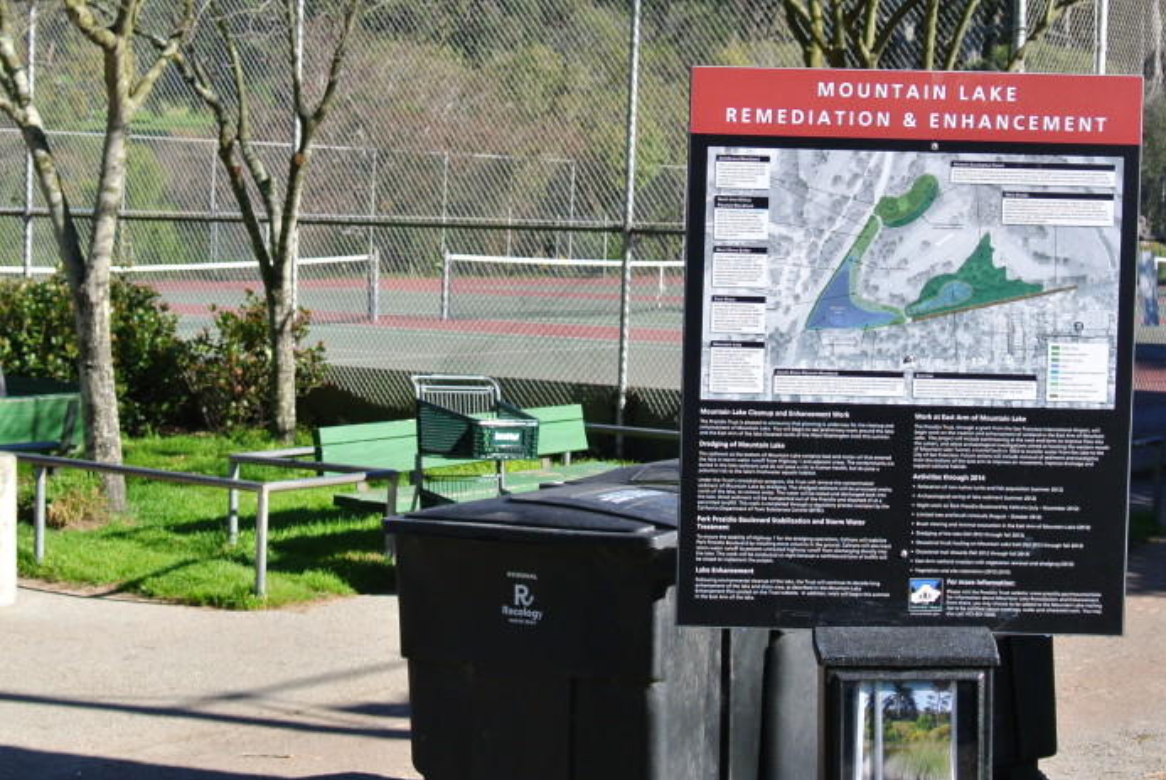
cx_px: 512
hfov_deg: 26.3
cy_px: 321
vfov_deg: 17.7
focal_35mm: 77
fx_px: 2497
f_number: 4.8
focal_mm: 19.6
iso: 140
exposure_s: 1/500
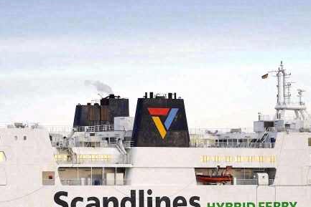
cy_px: 166
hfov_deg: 10.6
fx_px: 1676
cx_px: 120
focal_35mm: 194
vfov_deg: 7.1
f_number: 4
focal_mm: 70
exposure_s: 1/400
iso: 100
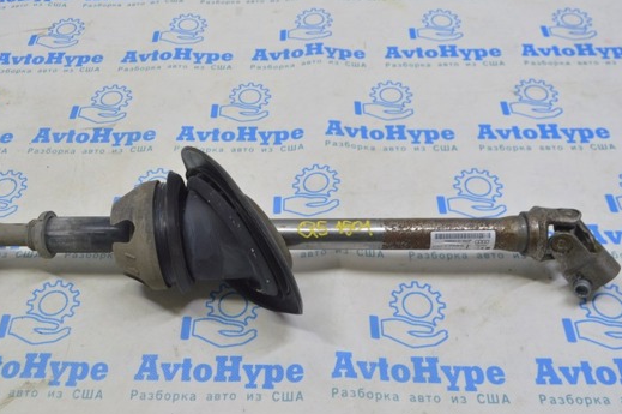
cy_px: 177
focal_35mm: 37
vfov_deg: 35.8
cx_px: 258
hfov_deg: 51.7
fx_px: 639
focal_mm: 20
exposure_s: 1/25
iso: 400
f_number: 5.6
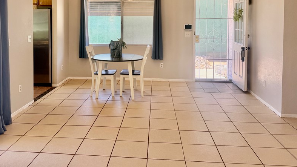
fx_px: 268
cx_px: 128
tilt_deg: -2.6
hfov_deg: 57.8
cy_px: 29
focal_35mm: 34
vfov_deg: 33.5
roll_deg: -0.3
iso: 80
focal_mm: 6.76
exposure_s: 1/202
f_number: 1.78
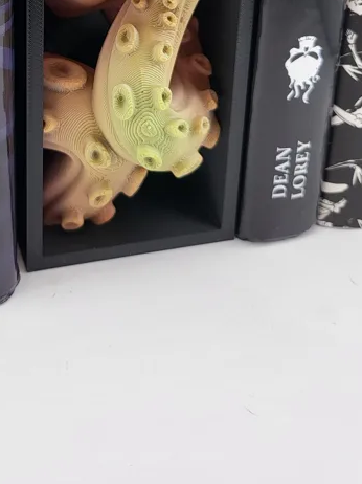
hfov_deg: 27.5
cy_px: -22
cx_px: 81
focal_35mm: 52
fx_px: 726
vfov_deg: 33.1
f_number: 1.8
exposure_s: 1/335
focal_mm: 5
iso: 40
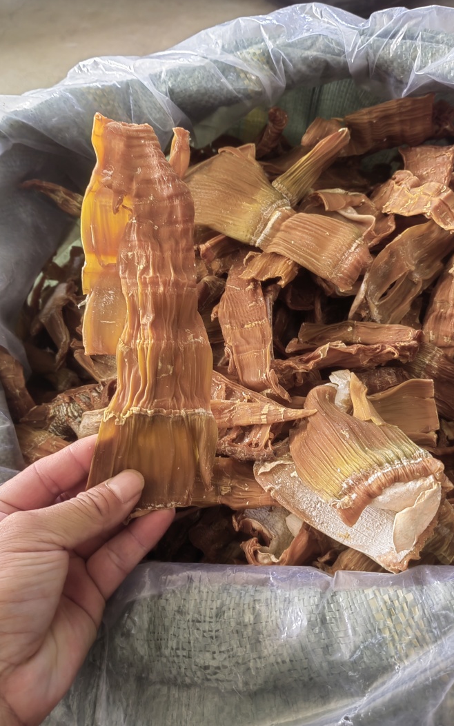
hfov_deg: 43.1
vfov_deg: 64.6
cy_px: 360
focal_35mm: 29
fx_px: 574
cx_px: 226
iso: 50
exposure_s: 1/100
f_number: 1.9
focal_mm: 5.52
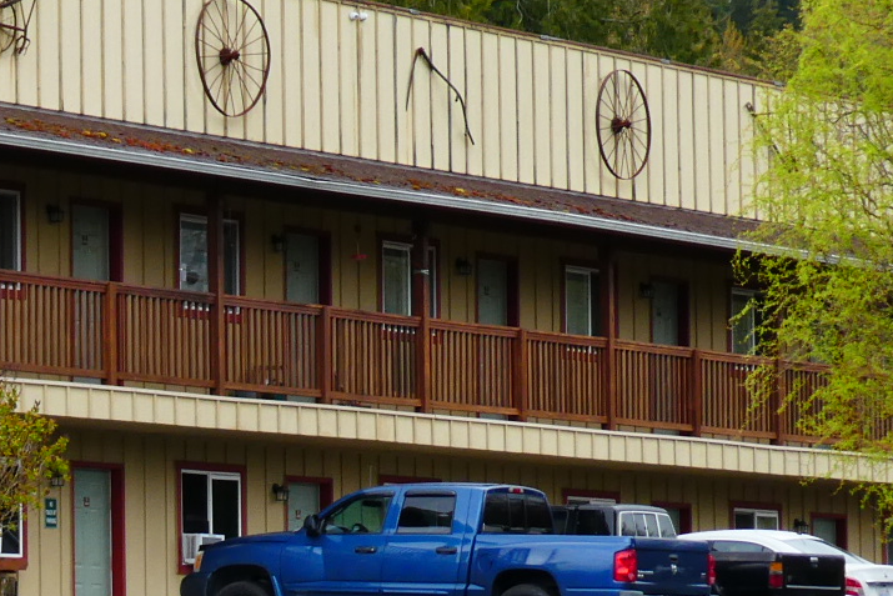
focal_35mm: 227
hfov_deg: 9.0
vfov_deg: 6.1
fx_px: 5632
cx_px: -19
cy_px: 424
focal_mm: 11.7
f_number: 4.4
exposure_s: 1/80
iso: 80
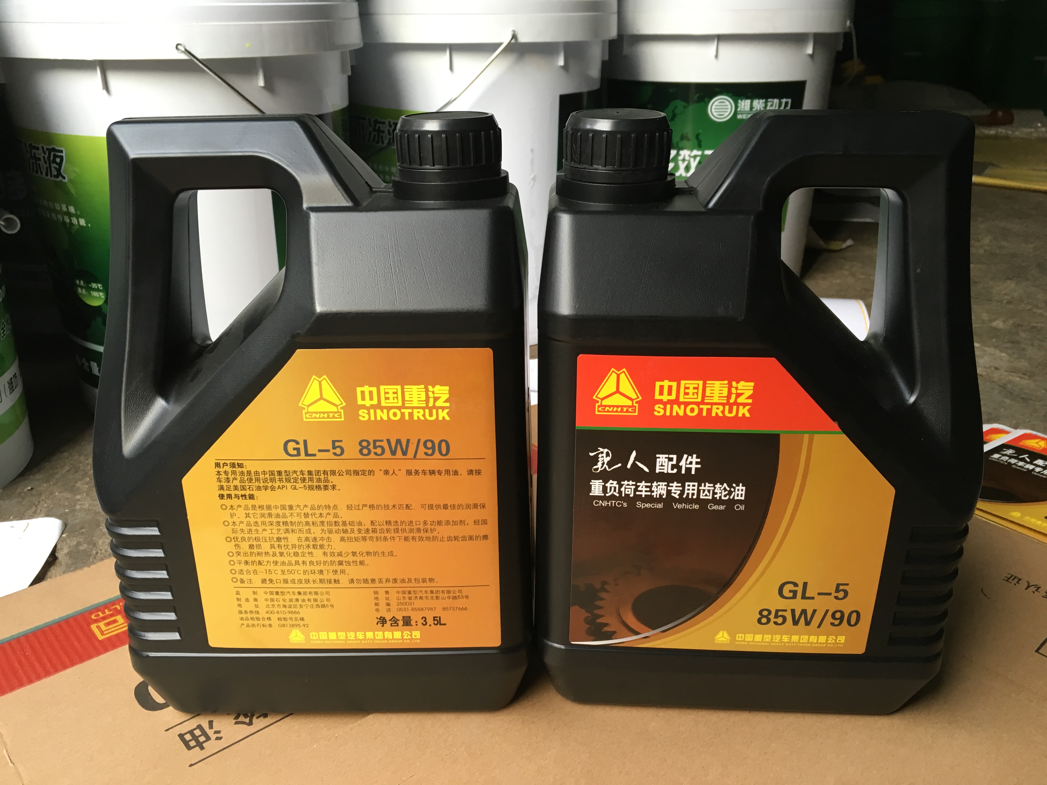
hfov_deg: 61.7
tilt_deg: -22.4
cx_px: 524
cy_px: 392
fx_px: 877
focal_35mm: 29
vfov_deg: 48.2
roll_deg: -0.6
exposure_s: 1/33
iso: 100
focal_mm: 4.15
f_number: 2.2
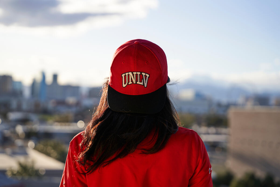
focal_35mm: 70
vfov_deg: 19.5
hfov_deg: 28.8
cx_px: 140
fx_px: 544
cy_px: 94
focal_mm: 70
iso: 100
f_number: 2.8
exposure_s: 1/1600
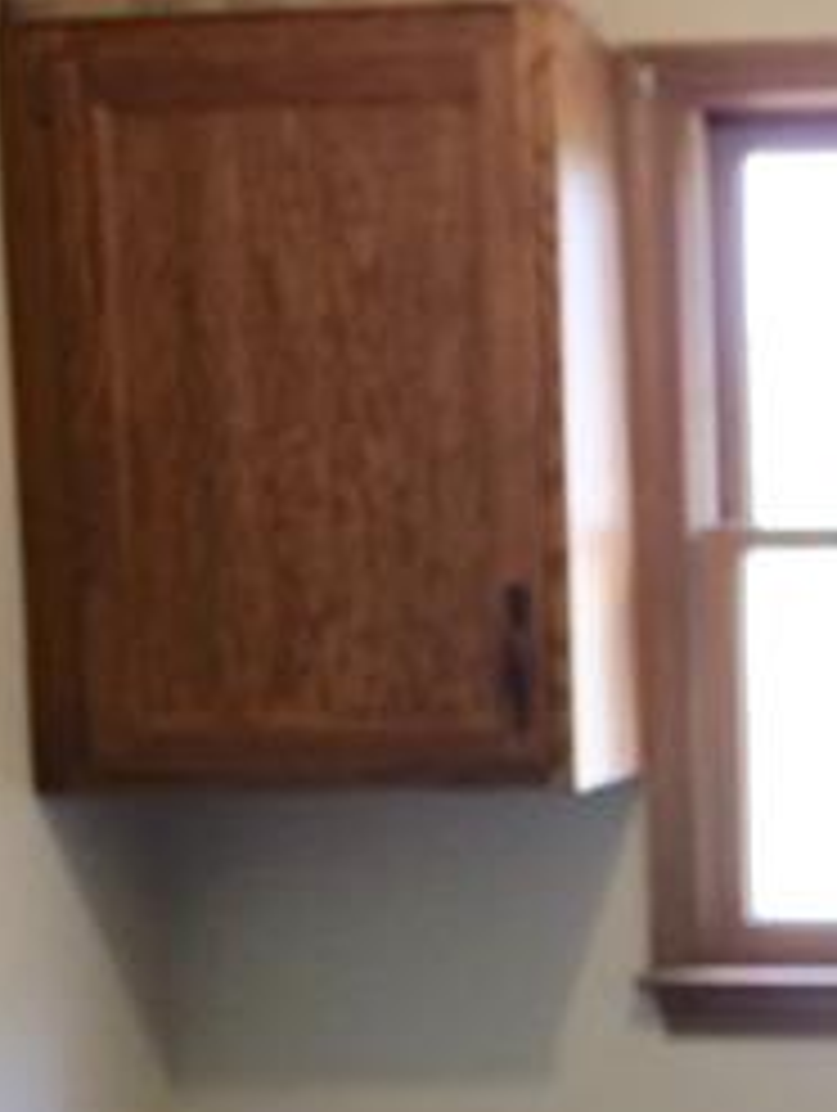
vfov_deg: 21.5
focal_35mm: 90
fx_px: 2894
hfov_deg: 15.9
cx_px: 963
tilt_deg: -9.4
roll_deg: +2.6
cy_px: 891
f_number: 2.2
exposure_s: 1/30
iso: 50
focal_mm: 4.15
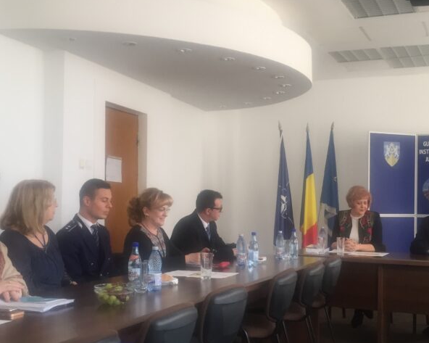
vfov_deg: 30.8
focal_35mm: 49
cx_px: 254
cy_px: 189
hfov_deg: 37.9
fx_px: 622
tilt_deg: +0.5
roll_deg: -0.9
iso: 40
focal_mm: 4.15
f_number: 2.2
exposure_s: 1/33
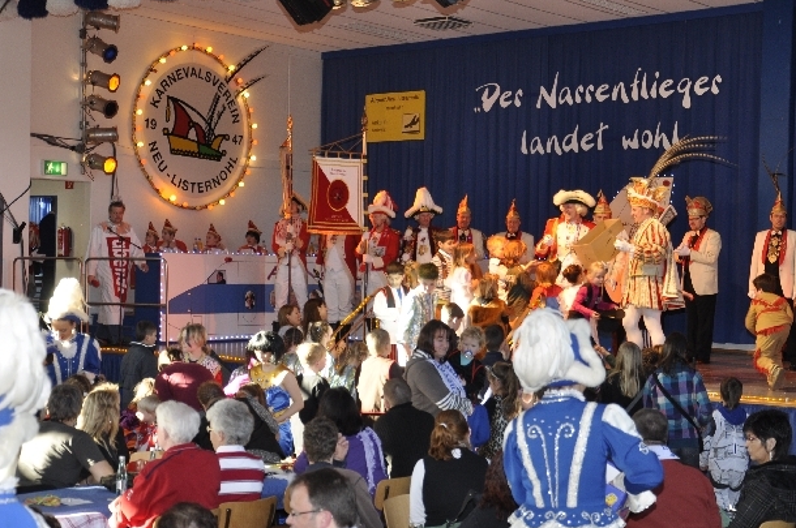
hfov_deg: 31.9
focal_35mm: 63
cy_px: 260
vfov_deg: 21.5
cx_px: 431
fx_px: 1391
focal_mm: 32
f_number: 5
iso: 400
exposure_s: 1/60
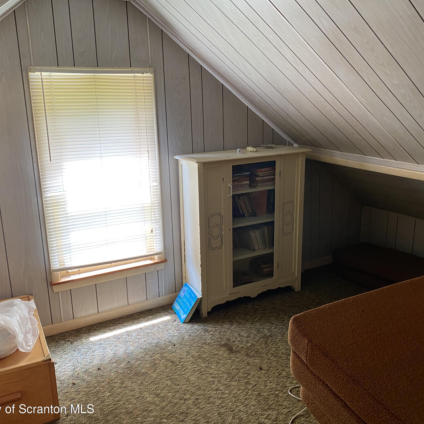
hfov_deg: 52.5
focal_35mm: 31
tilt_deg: -13.1
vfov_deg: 52.5
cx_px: 201
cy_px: 214
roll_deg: +1.4
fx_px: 430
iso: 160
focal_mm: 4.25
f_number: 1.8
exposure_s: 1/60
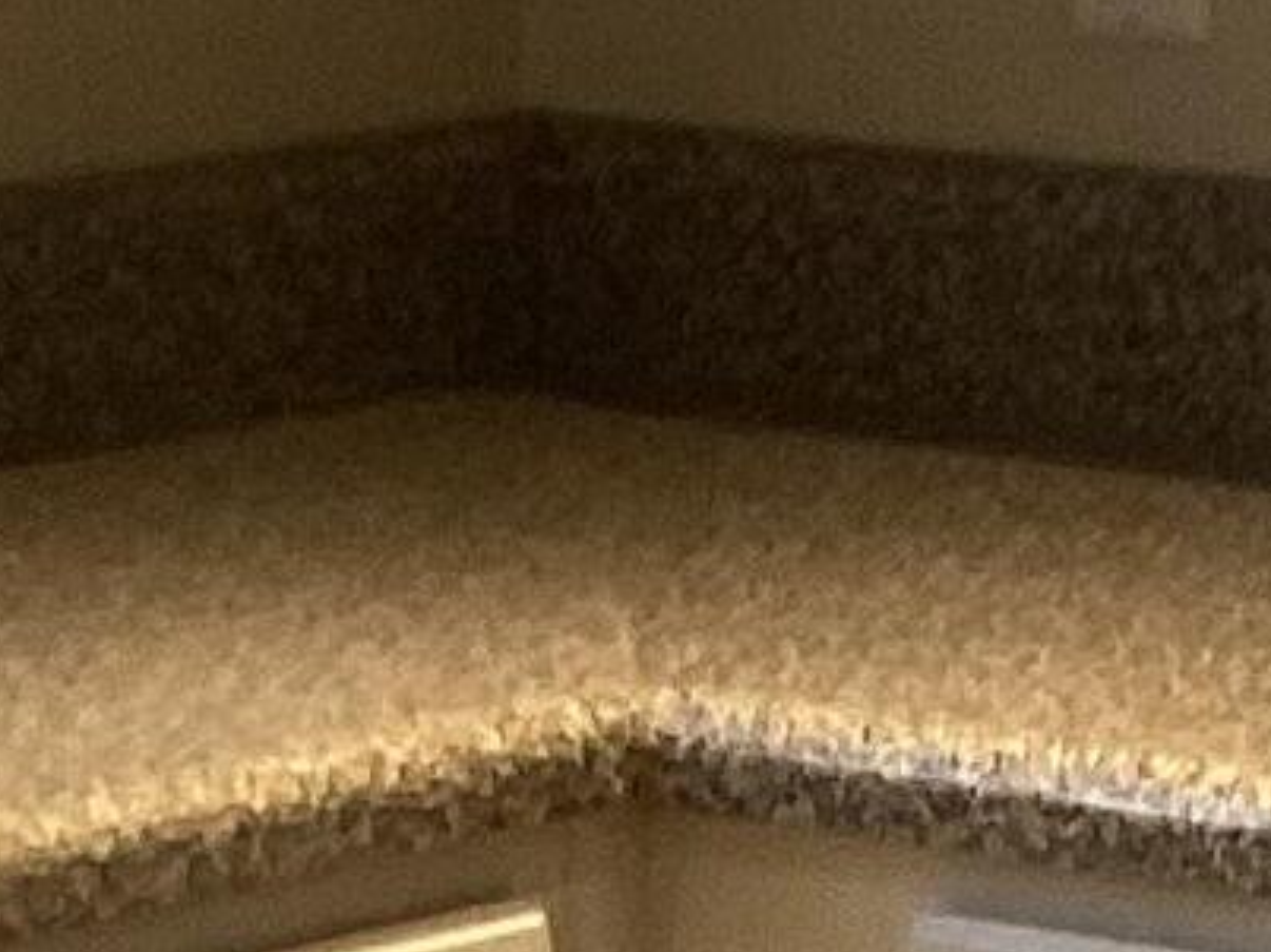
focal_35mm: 237
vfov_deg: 6.2
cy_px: 977
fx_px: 8697
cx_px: 888
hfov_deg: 8.4
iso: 64
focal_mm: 3.3
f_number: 2.4
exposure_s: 1/60
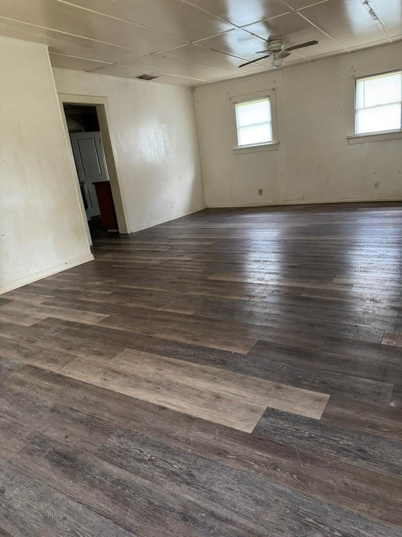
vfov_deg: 71.6
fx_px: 372
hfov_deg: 56.8
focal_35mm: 24
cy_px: 268
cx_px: 201
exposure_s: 1/60
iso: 320
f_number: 1.78
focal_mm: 6.76
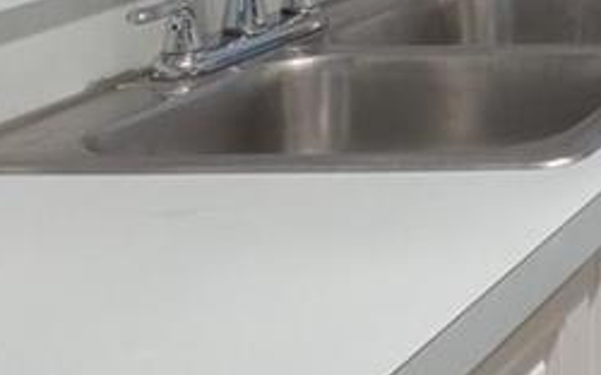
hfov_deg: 15.8
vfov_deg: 11.5
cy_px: -358
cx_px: 1216
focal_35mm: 103
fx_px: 1685
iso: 250
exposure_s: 1/2
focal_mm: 10.5
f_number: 8
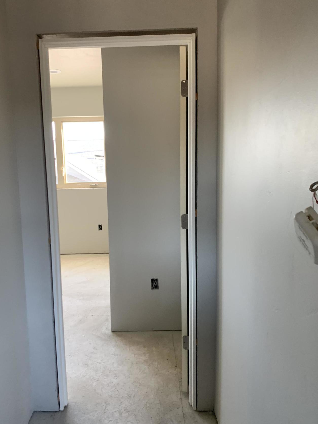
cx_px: 138
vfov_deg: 58.3
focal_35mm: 31
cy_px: 215
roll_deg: +0.8
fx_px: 380
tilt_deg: -3.9
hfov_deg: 45.3
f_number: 1.8
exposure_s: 1/60
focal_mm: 4.25
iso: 160
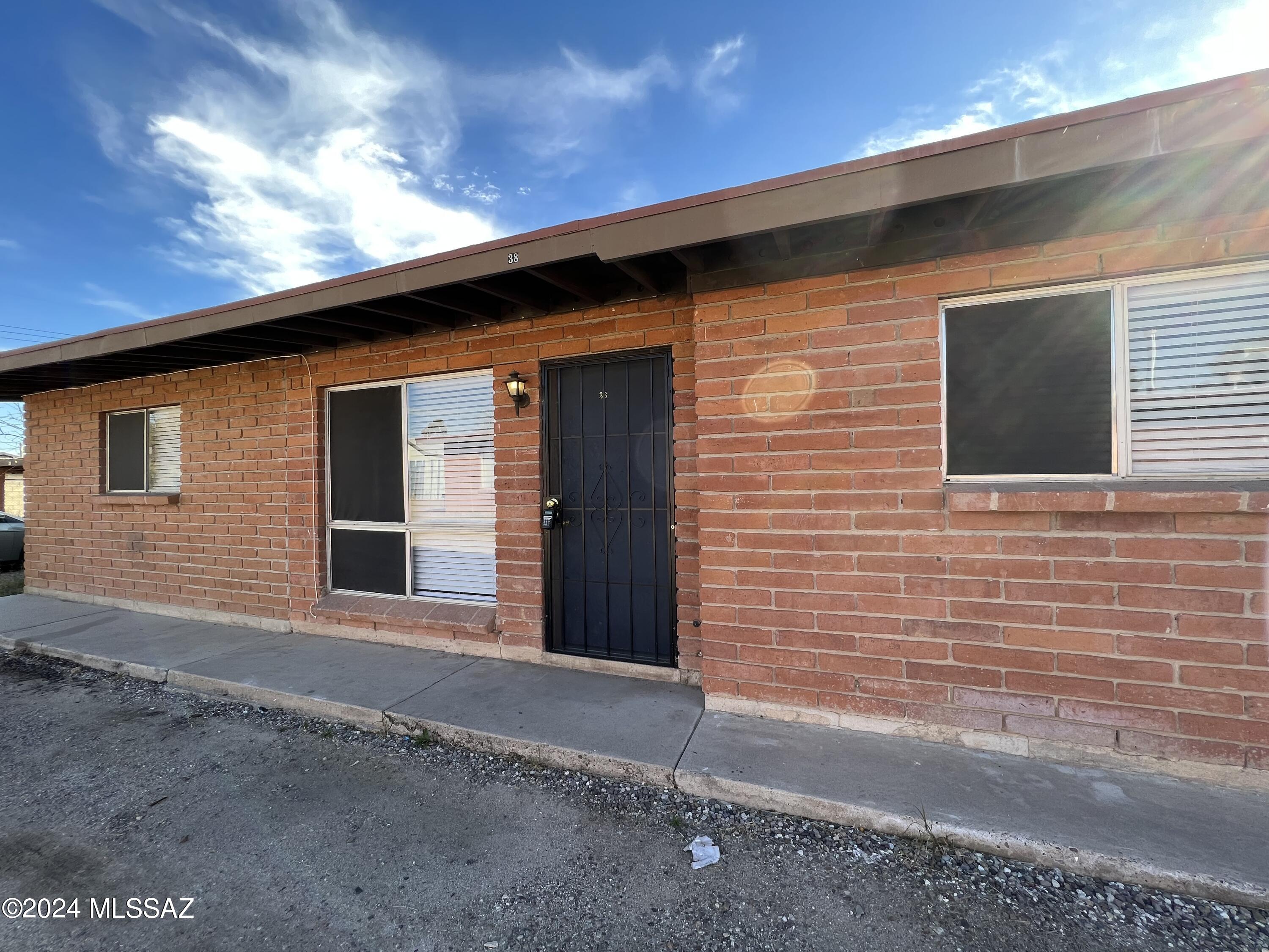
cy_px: 476
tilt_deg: +1.3
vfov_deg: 89.9
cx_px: 634
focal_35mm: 13
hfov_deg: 106.2
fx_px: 477
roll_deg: +1.5
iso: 32
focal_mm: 1.57
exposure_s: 1/230
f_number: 1.8
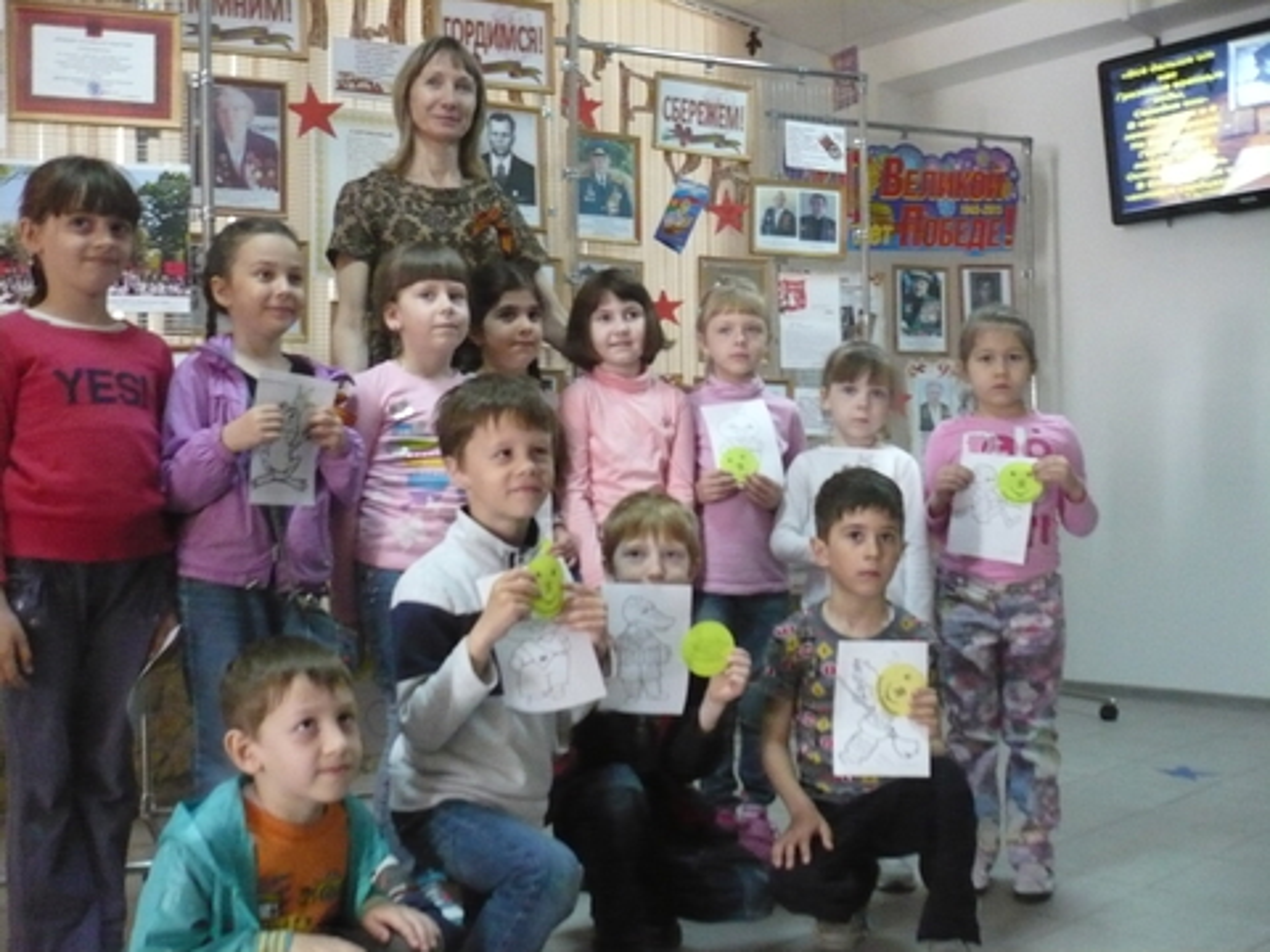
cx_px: 635
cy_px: 476
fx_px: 1284
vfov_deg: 40.7
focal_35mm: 35
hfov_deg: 52.6
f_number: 2.8
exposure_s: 1/60
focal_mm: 5.8
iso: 800
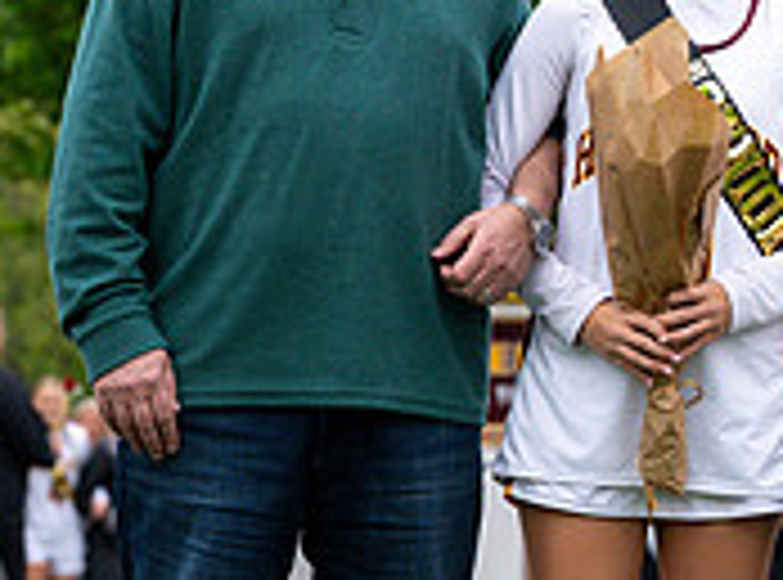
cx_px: 1026
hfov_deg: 5.1
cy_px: 319
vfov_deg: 3.8
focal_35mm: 391
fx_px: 8808
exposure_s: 1/800
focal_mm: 98
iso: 640
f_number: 5
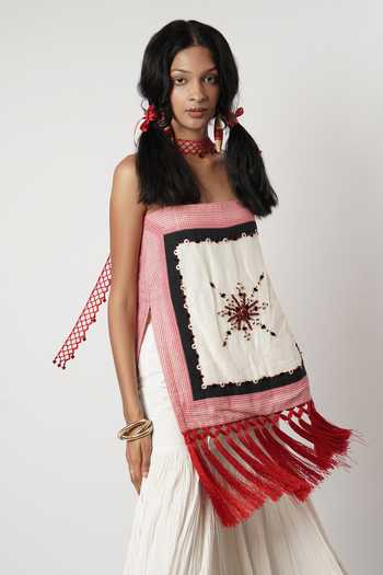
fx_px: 890
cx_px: 192
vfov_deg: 35.8
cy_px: 288
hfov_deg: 24.3
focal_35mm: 56
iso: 100
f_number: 5.6
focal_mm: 55.8
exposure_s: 1/200
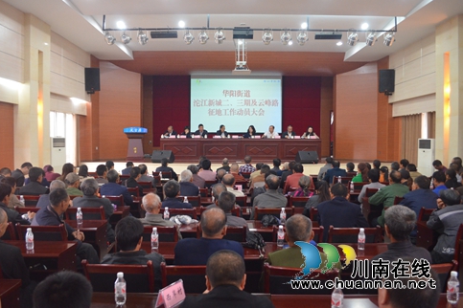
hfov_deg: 60.3
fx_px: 399
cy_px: 151
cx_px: 229
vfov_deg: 42.3
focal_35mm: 31
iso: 2000
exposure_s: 1/30
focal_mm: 20
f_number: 3.8
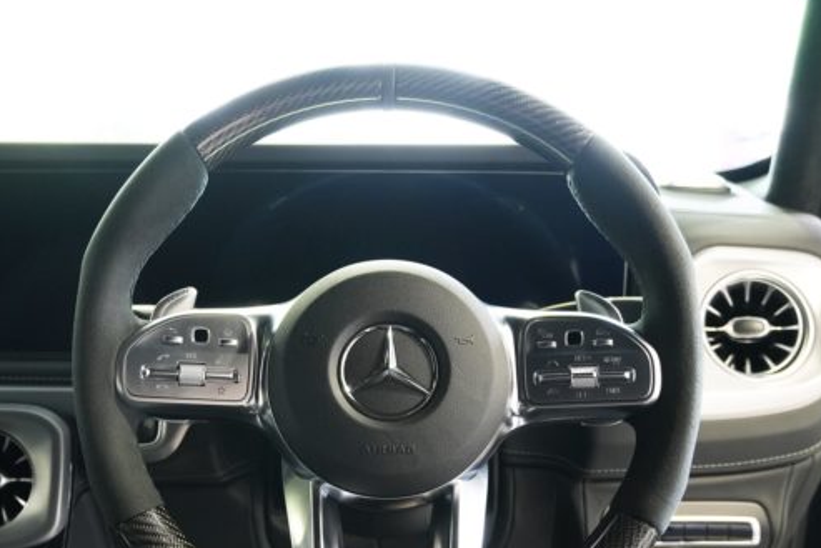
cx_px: 360
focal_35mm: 45
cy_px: 359
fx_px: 1026
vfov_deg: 29.7
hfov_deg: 43.5
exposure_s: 1/40
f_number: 4
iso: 1600
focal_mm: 20
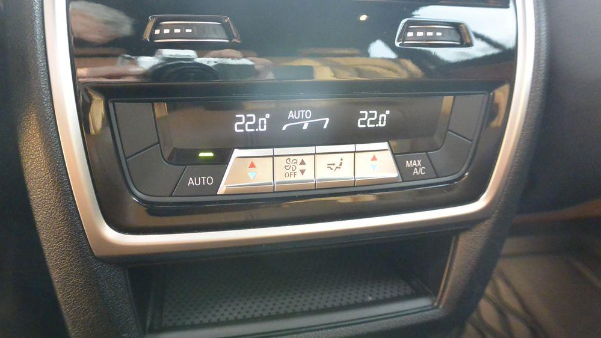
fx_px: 462
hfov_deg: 66.1
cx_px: 296
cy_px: 179
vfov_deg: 40.2
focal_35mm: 29
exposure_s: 1/125
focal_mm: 10
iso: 2200
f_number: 3.5
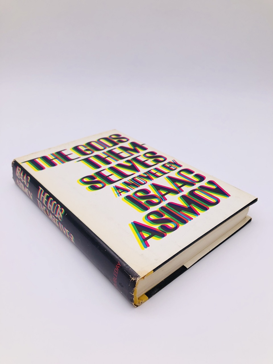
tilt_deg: -33.0
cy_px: 182
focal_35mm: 28
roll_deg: -0.8
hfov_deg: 49.7
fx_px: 294
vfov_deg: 63.4
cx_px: 136
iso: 20
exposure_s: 1/414
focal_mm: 3.99
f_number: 1.8
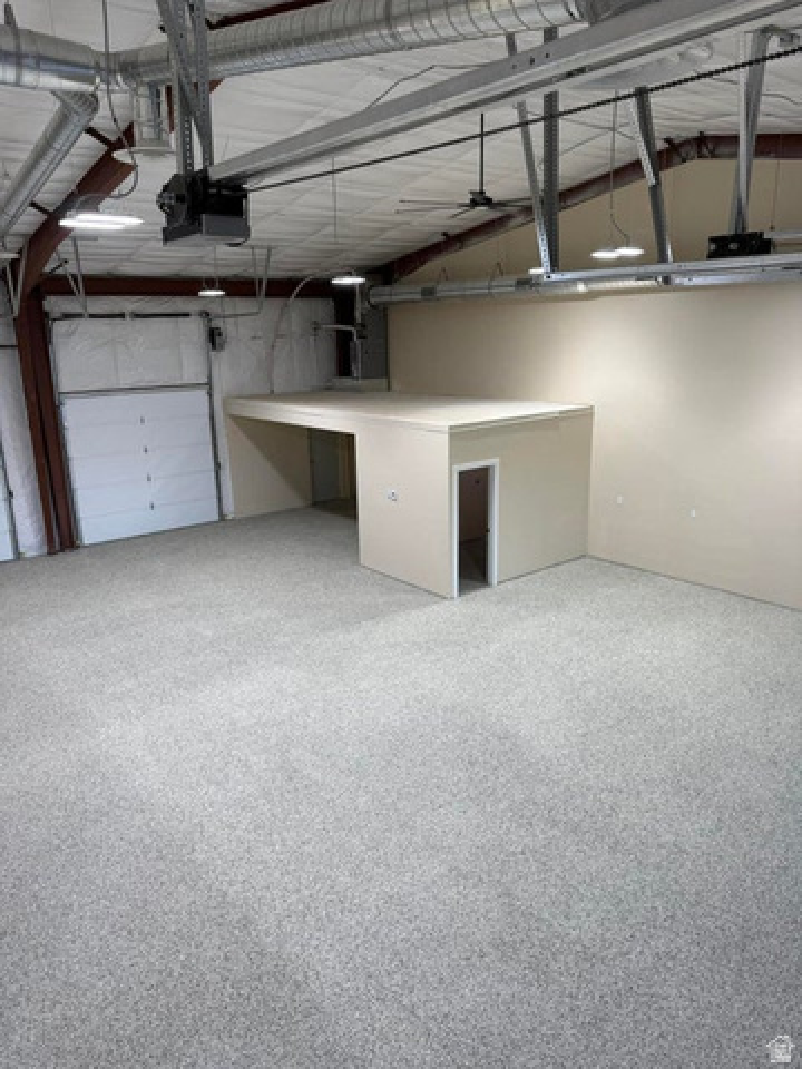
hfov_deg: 56.8
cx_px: 401
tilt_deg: -15.3
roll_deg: +1.6
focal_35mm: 24
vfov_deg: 71.6
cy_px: 534
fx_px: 741
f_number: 1.78
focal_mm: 6.76
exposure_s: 1/121
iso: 64
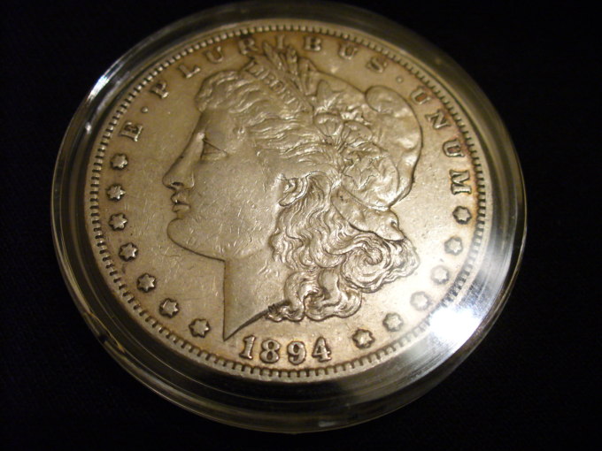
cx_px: 301
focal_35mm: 37
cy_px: 226
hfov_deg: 50.1
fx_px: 643
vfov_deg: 38.7
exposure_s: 1/20
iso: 200
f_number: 2.8
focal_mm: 6.1
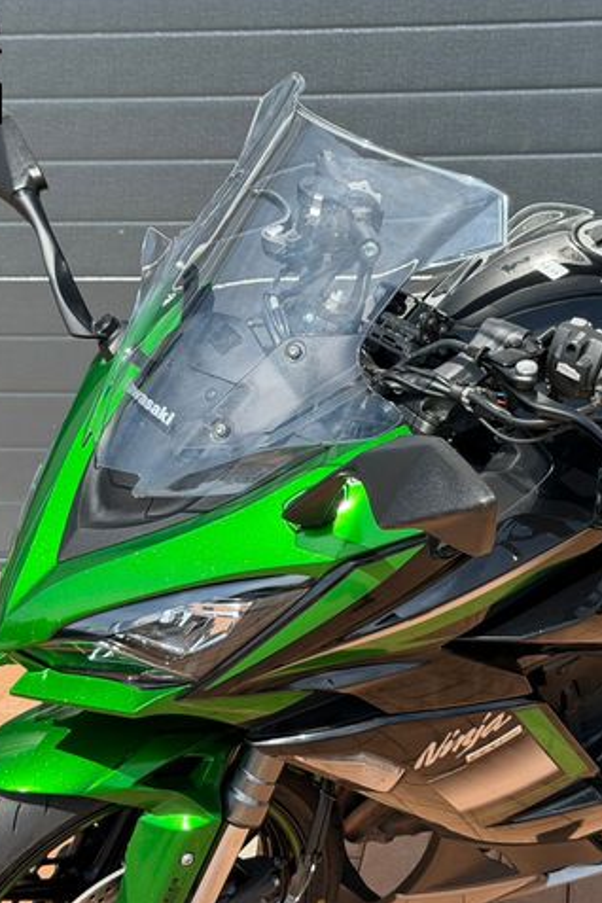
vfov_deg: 30.1
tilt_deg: -18.9
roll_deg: +3.3
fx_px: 1680
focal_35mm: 67
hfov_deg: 20.3
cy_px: 452
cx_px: 365
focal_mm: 6.76
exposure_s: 1/2667
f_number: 1.78
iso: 100
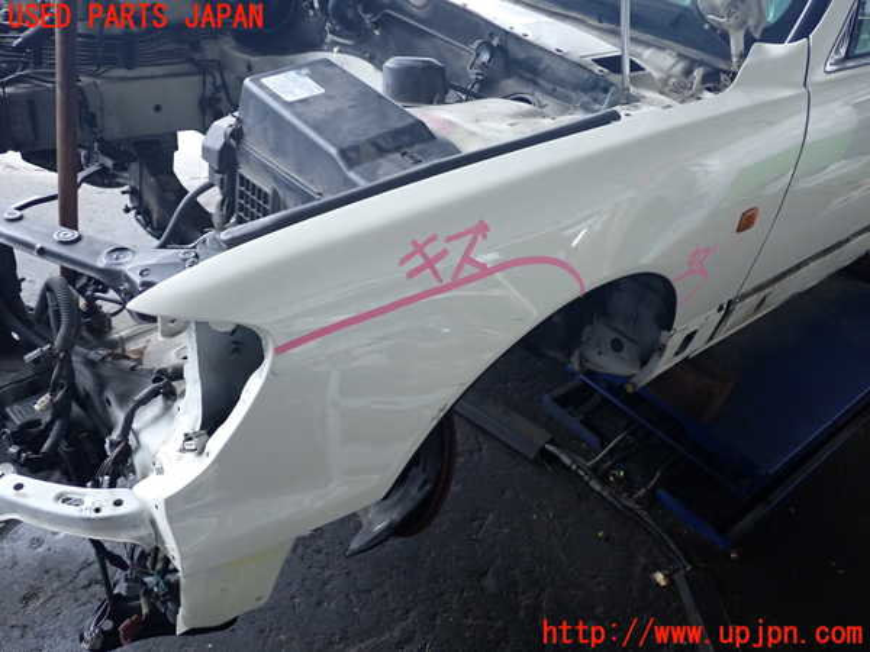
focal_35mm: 30
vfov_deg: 46.8
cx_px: 435
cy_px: 326
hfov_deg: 60.0
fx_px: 754
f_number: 2.3
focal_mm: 5.4
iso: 250
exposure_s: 1/125
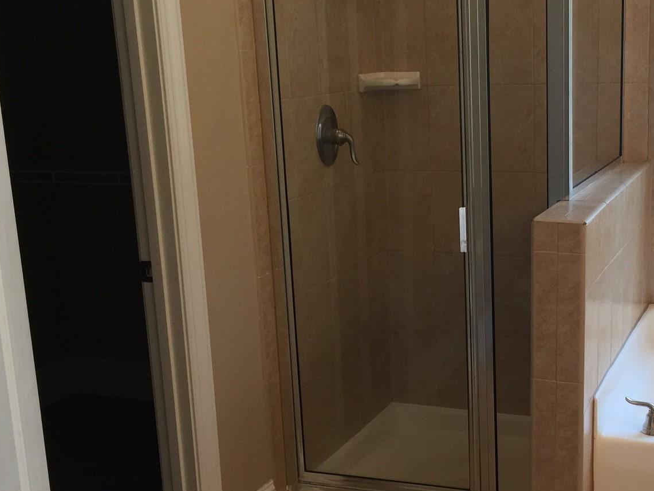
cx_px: 450
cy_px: 288
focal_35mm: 52
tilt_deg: -13.1
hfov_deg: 36.3
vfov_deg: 28.0
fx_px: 983
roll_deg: +0.9
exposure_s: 1/30
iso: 32
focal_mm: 4.15
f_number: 2.2
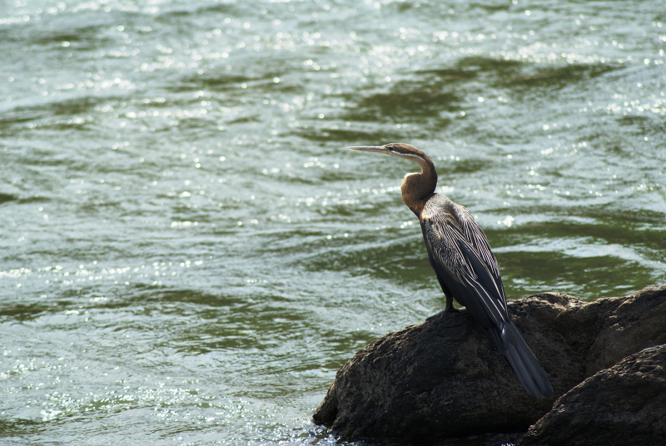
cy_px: 223
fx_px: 5002
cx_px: 333
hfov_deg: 7.6
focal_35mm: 270
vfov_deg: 5.1
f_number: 5
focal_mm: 180
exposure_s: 1/400
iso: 100
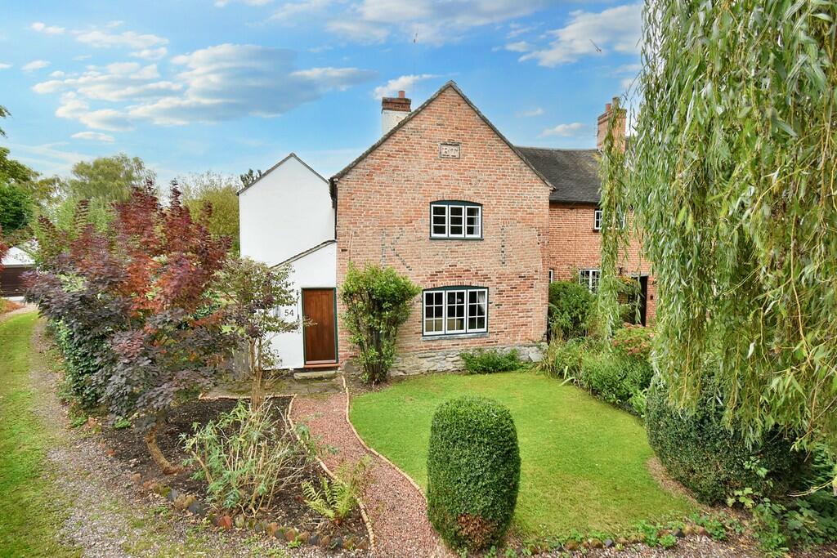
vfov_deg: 77.3
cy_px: 279
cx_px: 418
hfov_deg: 100.4
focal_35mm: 15
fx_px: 349
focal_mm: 10
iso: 400
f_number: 8
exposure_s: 1/60
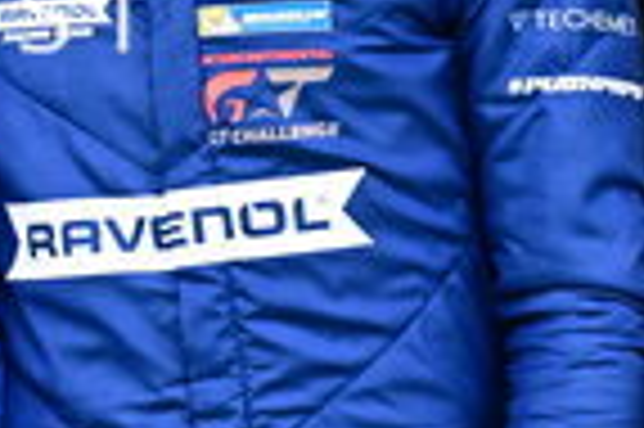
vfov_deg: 1.2
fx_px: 21013
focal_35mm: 1176
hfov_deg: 1.8
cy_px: -151
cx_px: -649
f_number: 4
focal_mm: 210
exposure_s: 1/500
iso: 360
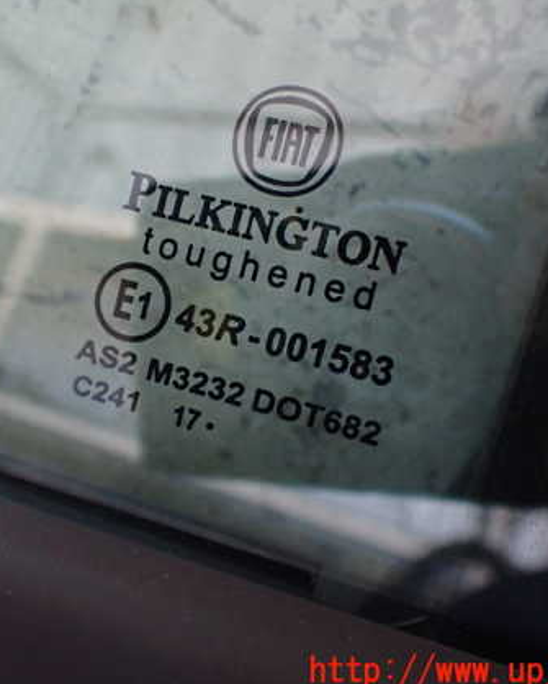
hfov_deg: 35.4
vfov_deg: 43.8
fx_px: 851
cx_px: 188
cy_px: 324
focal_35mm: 42
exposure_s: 1/125
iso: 800
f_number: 2.3
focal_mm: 5.4
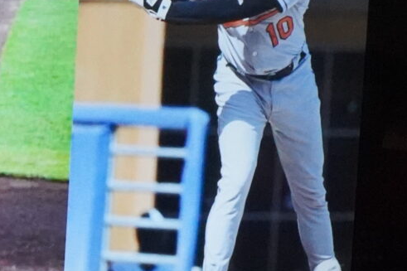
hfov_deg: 8.8
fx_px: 2475
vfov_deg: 6.2
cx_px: -453
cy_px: 311
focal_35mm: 219
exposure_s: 1/500
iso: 12800
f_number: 6.3
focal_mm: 42
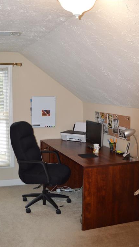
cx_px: 65
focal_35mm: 41
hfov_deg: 29.0
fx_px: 269
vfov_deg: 49.4
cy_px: 124
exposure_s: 1/60
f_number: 4.2
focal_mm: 26
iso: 1000
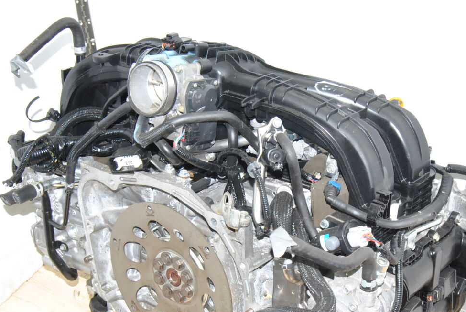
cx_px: 292
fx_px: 830
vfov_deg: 21.2
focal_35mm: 64
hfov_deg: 31.2
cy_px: 215
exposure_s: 1/200
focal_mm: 26
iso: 800
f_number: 8
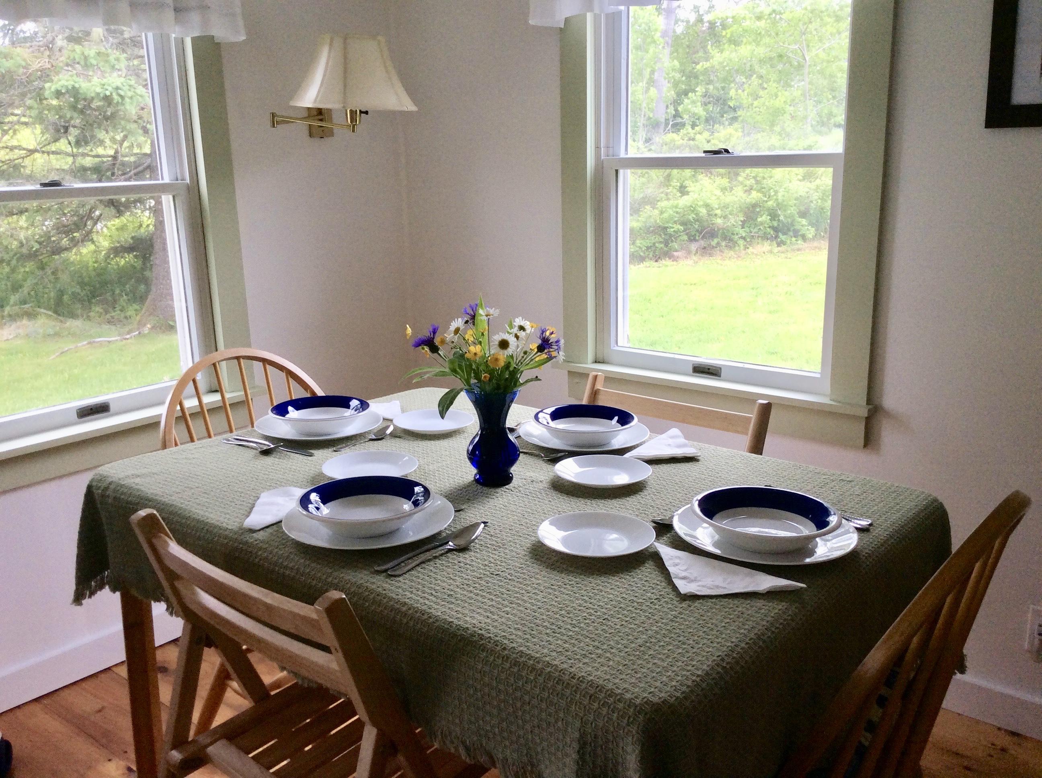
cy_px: 389
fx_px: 962
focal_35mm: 32
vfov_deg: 44.1
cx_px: 521
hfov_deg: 56.9
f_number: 2.4
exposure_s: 1/60
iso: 40
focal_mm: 3.3
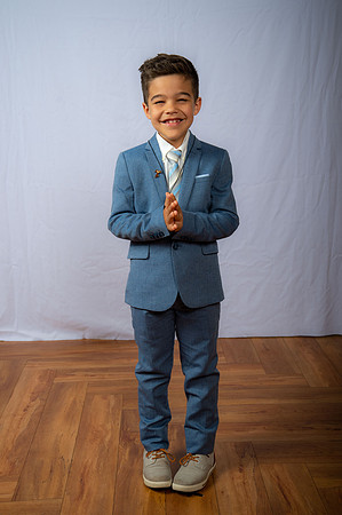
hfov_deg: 25.9
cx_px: 171
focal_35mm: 52
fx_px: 743
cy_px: 258
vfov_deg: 38.2
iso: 250
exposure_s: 1/200
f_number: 6.3
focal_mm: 52
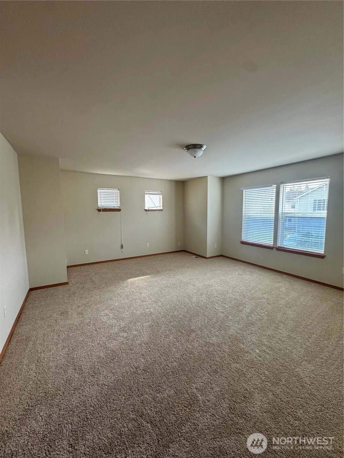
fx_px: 186
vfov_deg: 102.1
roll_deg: +0.0
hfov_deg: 85.7
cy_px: 229
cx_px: 172
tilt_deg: -5.6
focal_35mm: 14
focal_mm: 2.22
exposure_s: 1/120
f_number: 2.2
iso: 160
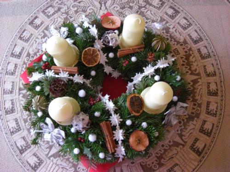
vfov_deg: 37.7
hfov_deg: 49.0
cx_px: 115
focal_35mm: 38
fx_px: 252
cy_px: 86
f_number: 2.8
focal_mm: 7.9
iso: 800
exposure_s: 1/8
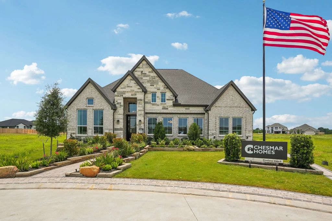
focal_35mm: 20
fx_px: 184
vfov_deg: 61.9
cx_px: 166
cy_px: 110
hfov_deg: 84.0
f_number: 8
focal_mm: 20
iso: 400
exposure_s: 1/2000
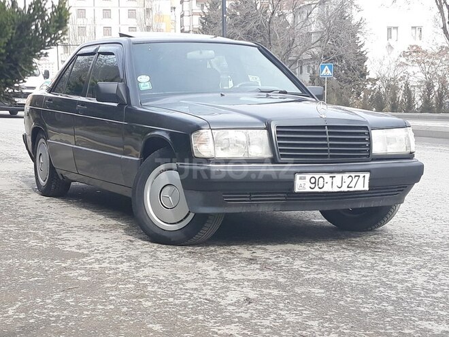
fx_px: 350
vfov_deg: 51.4
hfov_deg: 65.3
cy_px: 168
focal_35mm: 27
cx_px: 224
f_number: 1.7
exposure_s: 1/669
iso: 40
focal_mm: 3.71
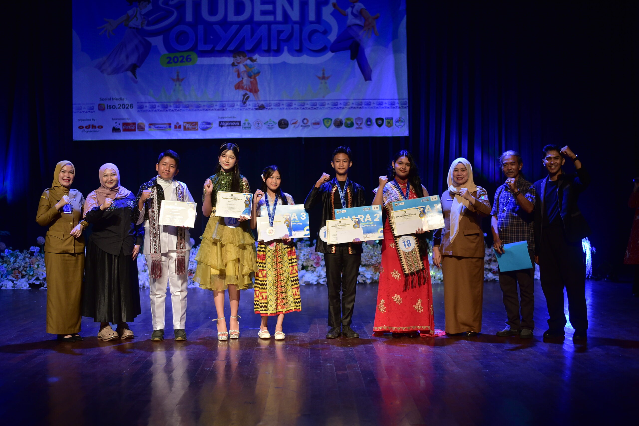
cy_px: 213
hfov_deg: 39.6
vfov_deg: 27.0
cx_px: 320
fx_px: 887
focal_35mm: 50
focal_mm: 50
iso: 640
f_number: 2.2
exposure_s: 1/250
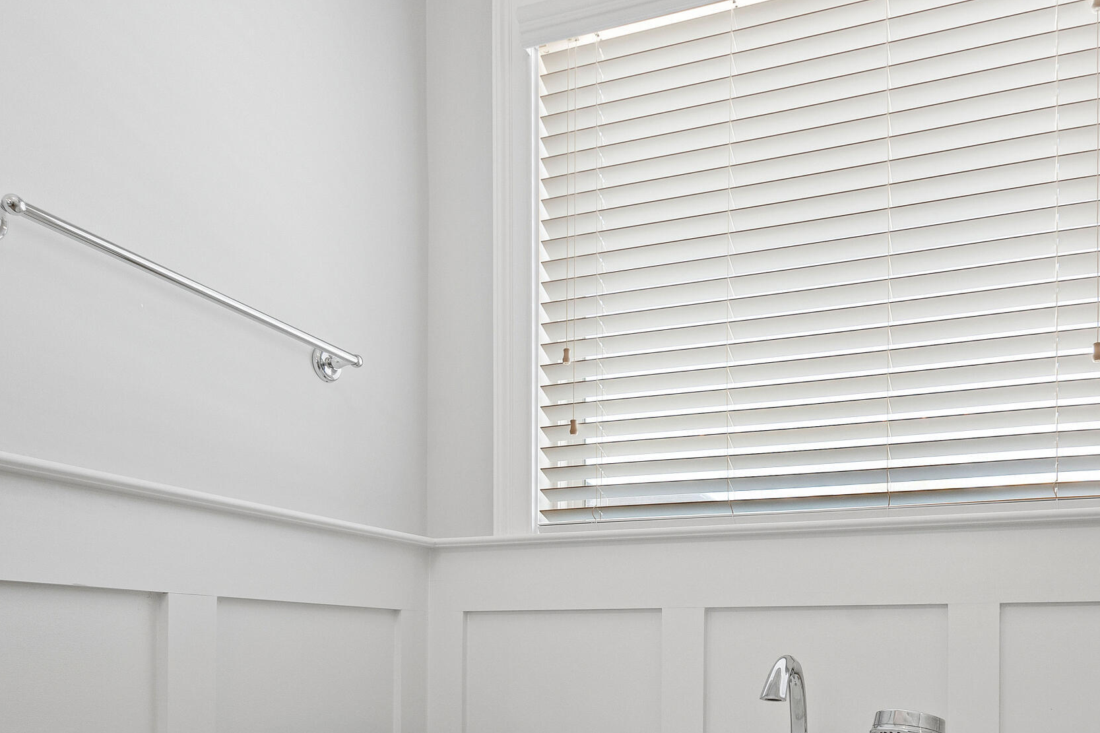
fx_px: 825
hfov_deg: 66.0
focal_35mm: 27
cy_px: 637
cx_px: 711
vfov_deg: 44.3
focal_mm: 10
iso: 100
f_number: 8
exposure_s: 1/6
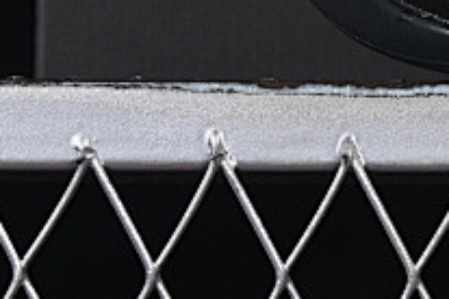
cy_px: -394
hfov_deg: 5.2
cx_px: 896
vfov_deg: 3.5
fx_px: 4876
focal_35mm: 391
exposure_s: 1/100
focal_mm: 50
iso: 160
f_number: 8
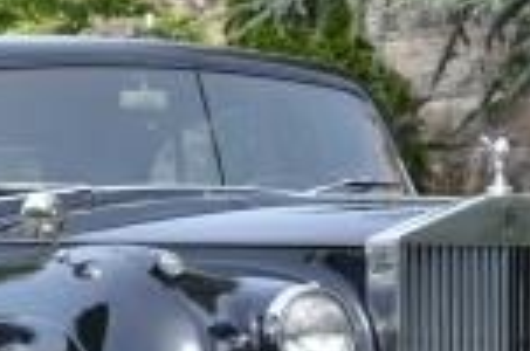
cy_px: 290
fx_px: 3606
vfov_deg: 5.6
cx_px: 204
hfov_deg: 8.4
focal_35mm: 245
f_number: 7.1
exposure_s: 1/200
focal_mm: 55
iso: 200
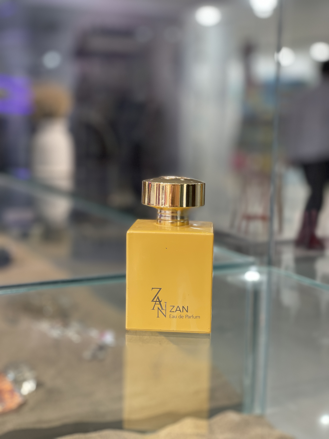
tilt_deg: -7.3
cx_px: 164
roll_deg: -0.8
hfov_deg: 28.0
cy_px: 220
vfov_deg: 36.8
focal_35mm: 52
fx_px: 659
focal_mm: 6
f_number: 2
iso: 160
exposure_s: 1/100
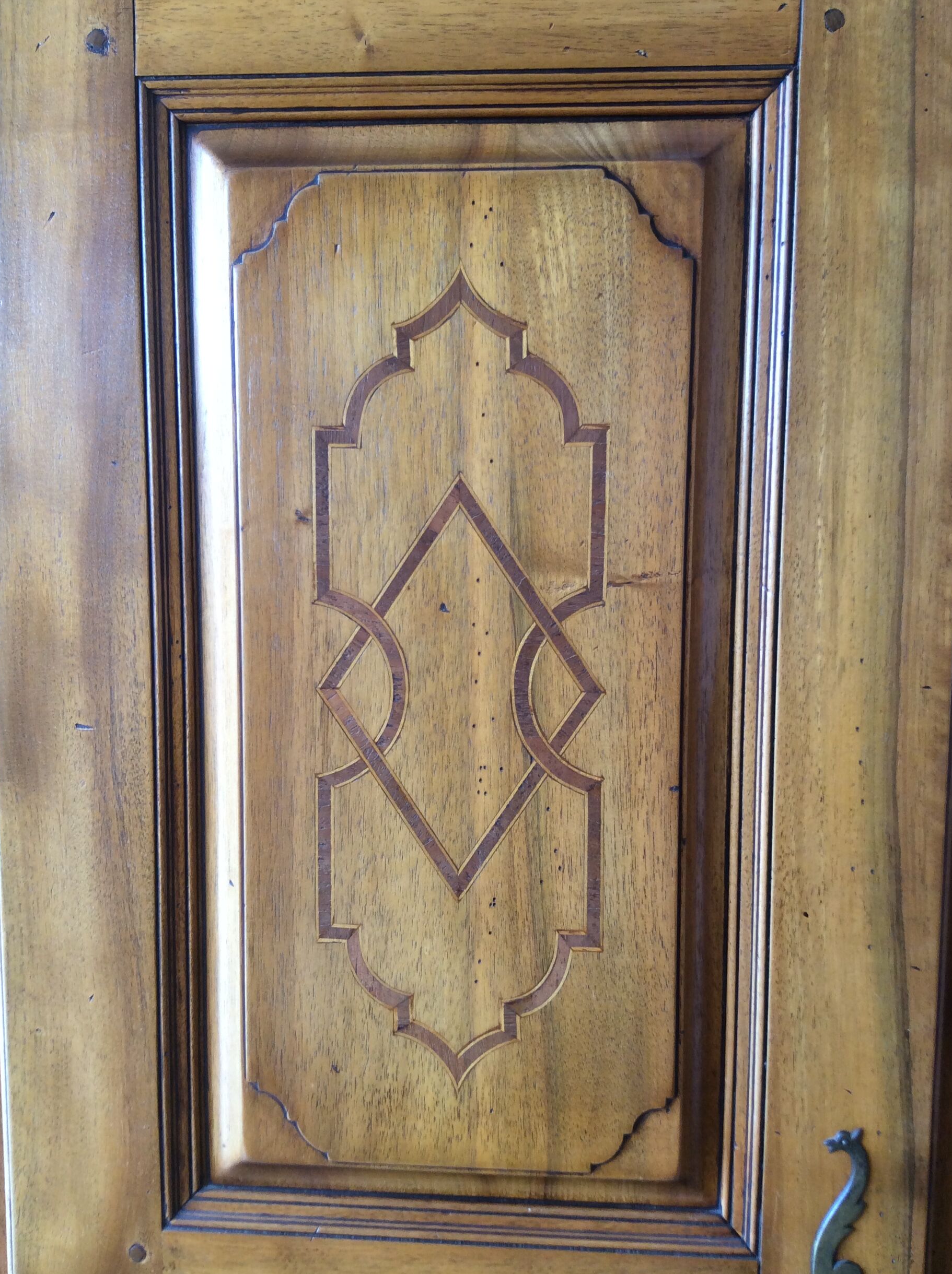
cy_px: 641
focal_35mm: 34
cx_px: 468
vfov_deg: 54.0
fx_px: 1250
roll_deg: -0.8
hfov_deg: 41.7
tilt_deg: -6.8
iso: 50
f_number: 2.4
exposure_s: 1/25
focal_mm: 3.3
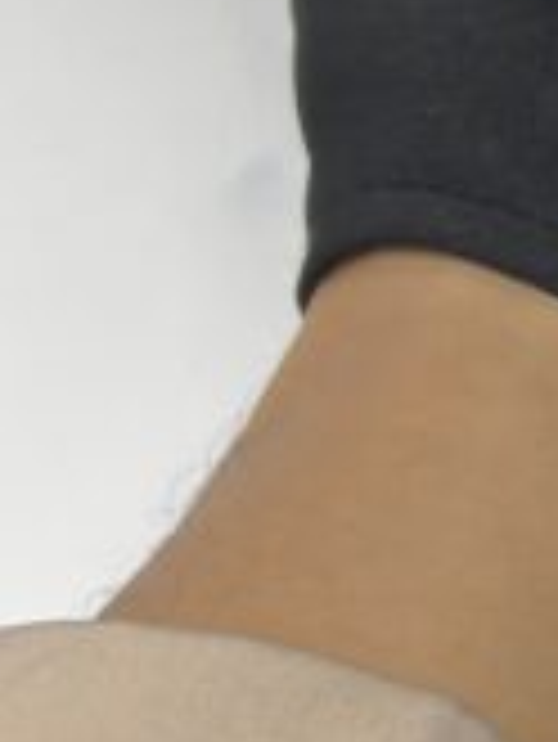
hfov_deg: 8.6
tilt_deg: -41.9
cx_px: 1220
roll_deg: +4.0
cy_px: -216
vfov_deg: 11.9
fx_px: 3456
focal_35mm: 161
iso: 40
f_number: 1.5
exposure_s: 1/100
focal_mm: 5.7
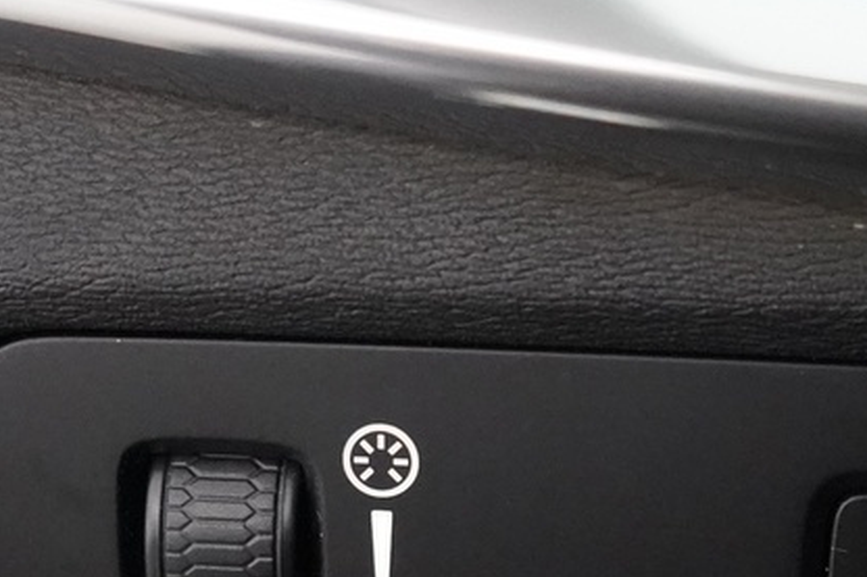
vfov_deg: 12.4
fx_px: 2624
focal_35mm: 109
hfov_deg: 18.7
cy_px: 585
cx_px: 584
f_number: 3.5
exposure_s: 1/125
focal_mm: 28
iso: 12800
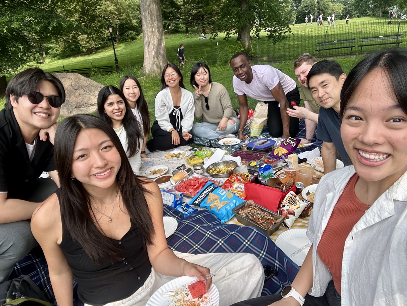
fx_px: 270
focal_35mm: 23
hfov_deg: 73.9
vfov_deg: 58.9
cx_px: 204
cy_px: 153
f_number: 1.9
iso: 25
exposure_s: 1/458
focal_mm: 2.69
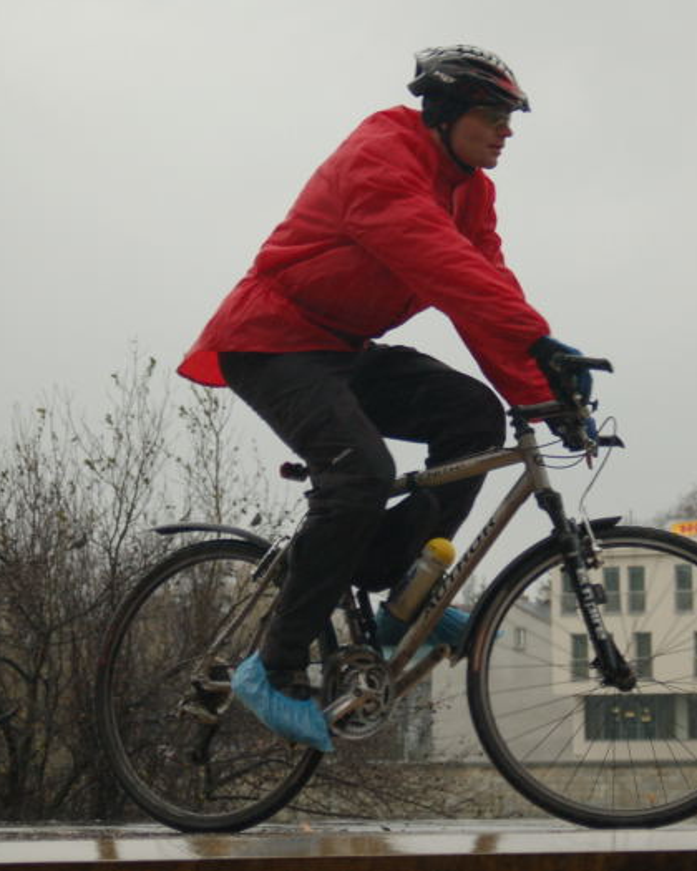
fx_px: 3868
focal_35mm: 150
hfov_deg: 10.3
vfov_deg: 12.9
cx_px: 417
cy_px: 433
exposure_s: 1/125
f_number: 5.3
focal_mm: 70
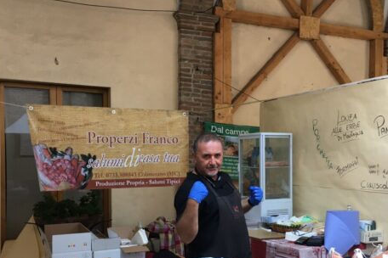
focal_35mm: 43
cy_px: 179
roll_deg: +0.2
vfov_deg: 30.9
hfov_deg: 45.4
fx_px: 463
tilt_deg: -2.1
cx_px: 188
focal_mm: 4.15
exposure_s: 1/33
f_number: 2.2
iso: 25
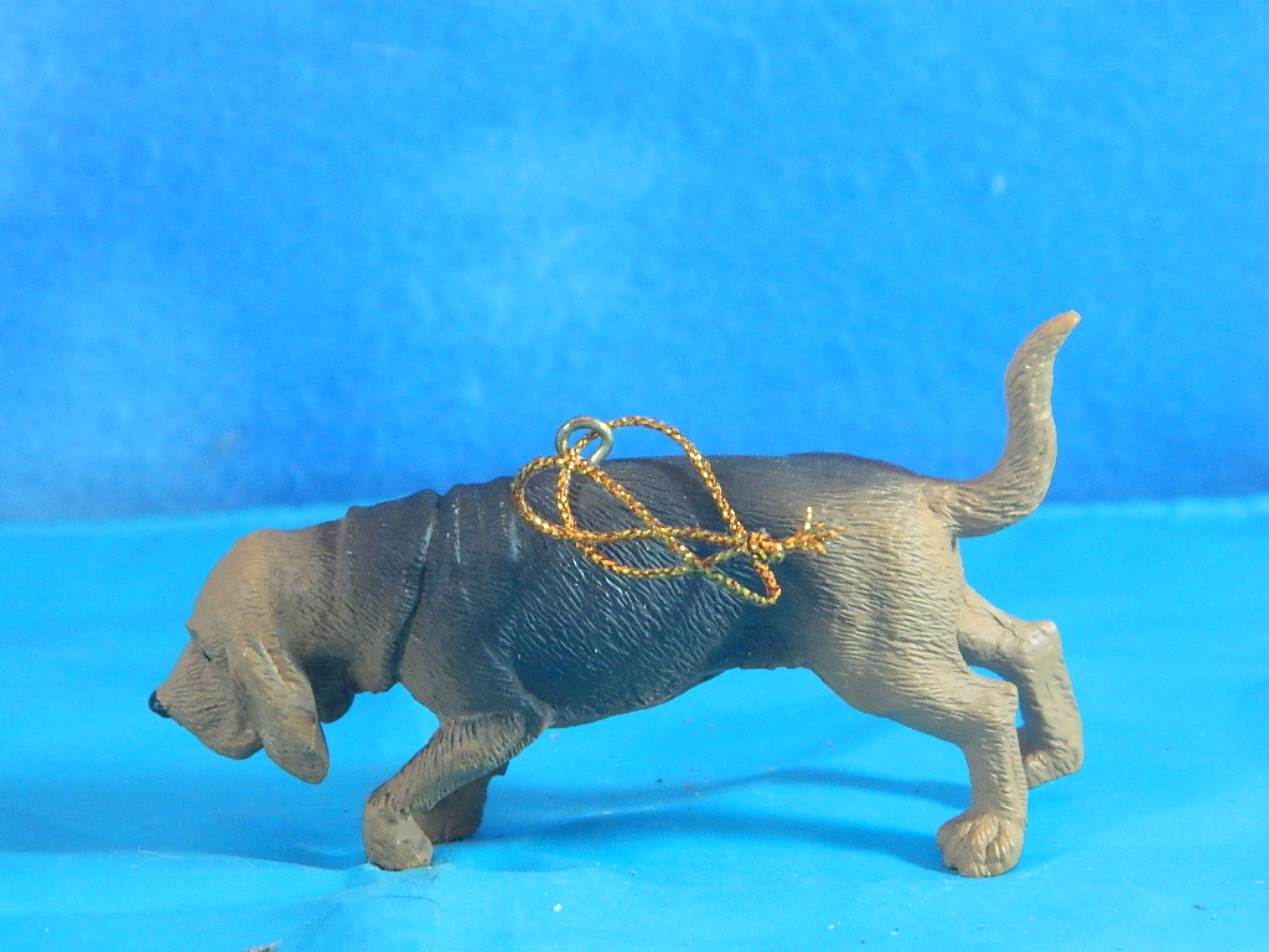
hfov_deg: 19.1
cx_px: 634
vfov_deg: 14.4
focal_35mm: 103
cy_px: 476
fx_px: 3776
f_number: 4.5
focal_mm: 18.6
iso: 400
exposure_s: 1/13
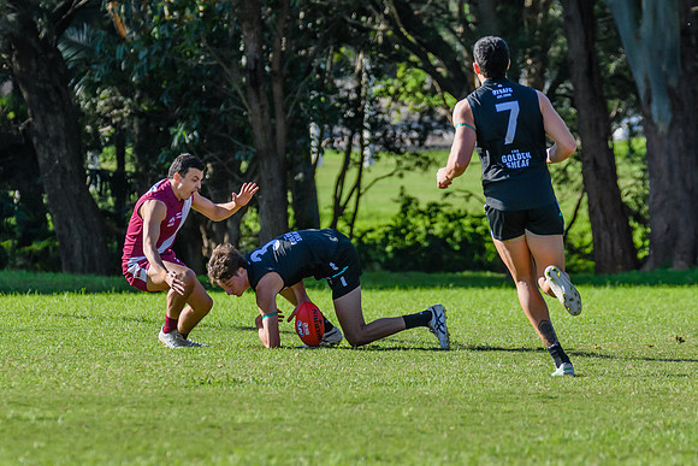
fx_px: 10252
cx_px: 327
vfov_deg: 2.6
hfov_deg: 3.9
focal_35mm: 529
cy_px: 251
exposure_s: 1/1600
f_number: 7.1
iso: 800
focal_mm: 270
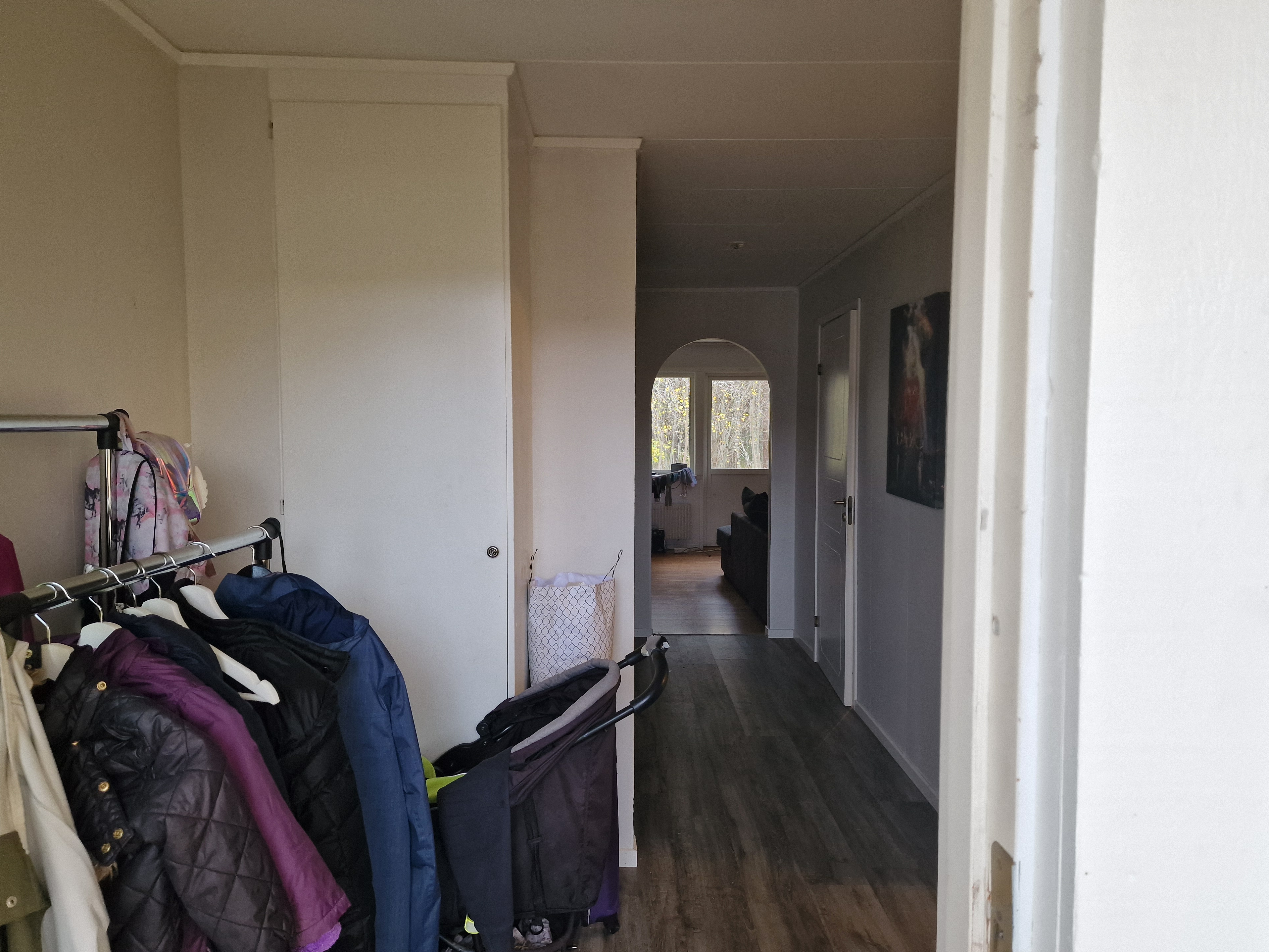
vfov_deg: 56.8
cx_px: 639
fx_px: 880
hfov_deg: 71.6
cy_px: 492
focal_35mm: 24
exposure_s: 1/100
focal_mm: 6.4
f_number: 1.8
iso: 200
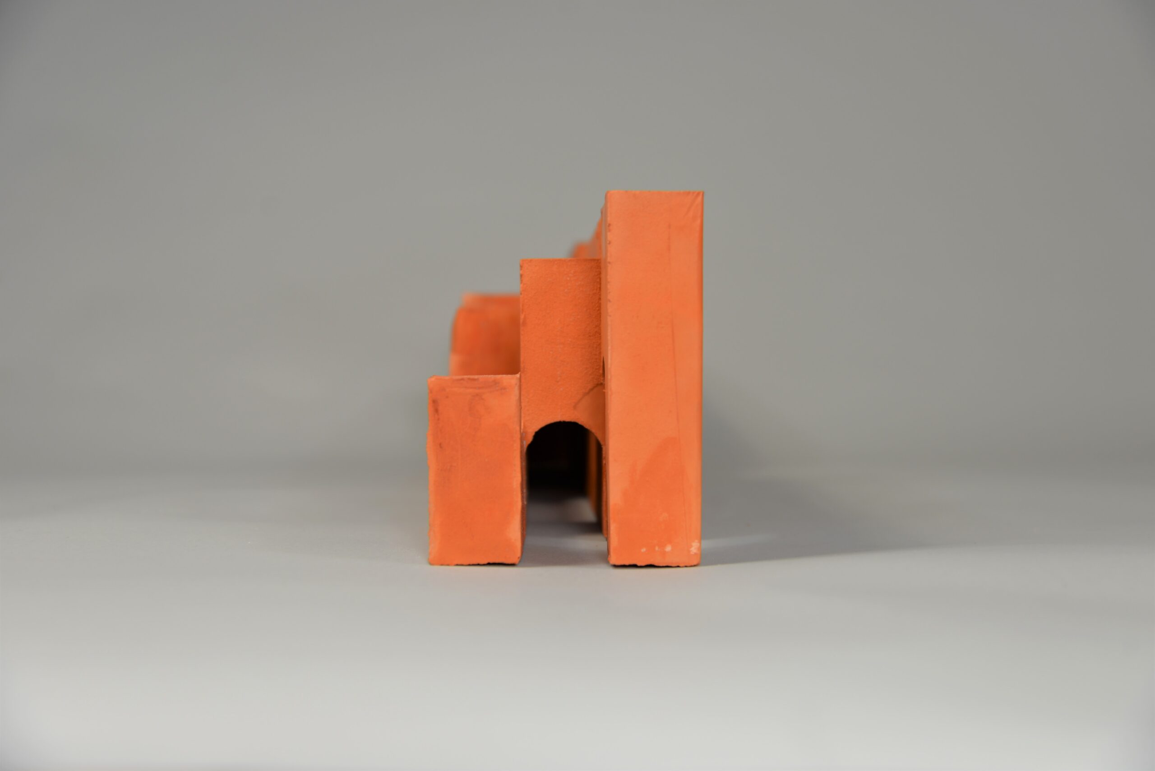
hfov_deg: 42.7
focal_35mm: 46
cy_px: 386
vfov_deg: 29.3
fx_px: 1476
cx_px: 578
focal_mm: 46
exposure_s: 1/60
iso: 160
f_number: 4
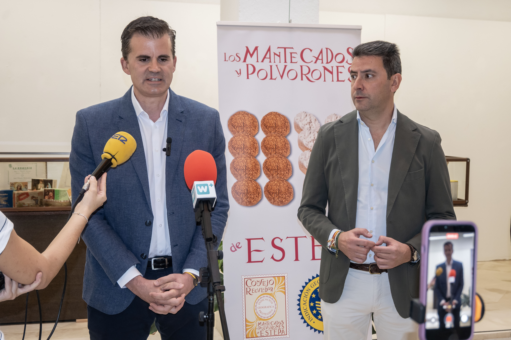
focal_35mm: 46
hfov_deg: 43.0
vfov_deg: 29.4
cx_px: 256
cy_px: 170
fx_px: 649
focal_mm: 30.5
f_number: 4.8
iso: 900
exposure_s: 1/60
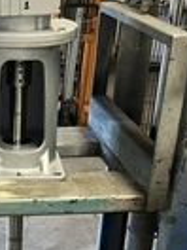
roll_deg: +0.8
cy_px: 153
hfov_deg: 17.6
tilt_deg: -23.2
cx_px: -49
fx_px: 569
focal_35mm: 79
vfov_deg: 24.7
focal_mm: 5.1
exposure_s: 1/25
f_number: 1.6
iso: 50
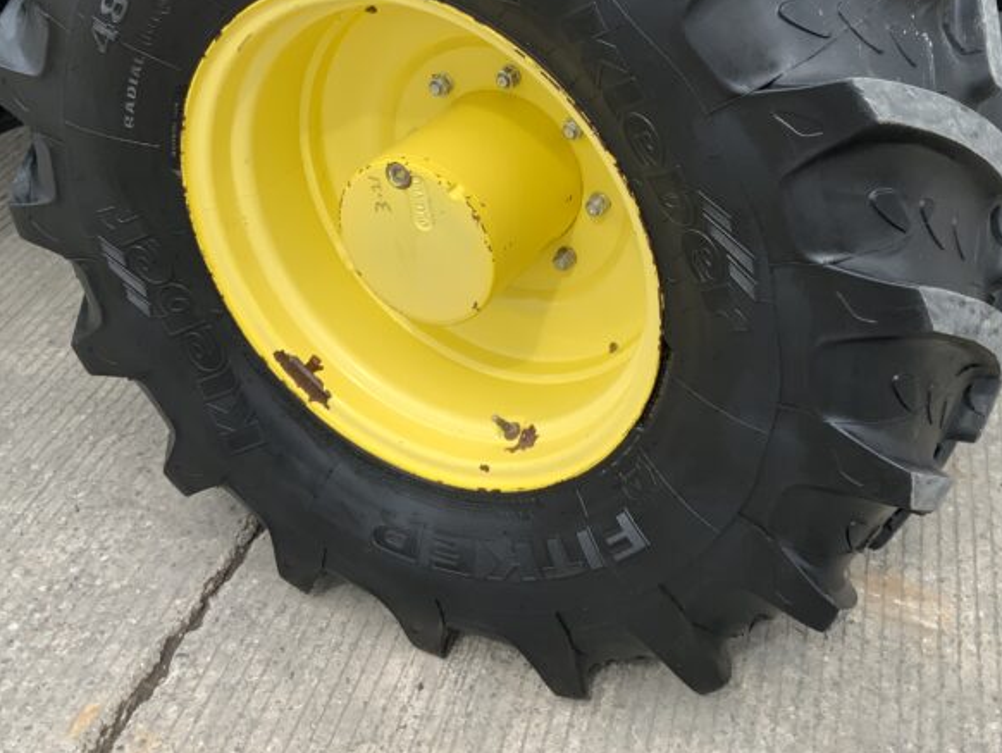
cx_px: 630
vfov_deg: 28.0
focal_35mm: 51
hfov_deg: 37.2
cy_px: 153
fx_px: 1477
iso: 16
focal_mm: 3
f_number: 1.8
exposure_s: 1/620
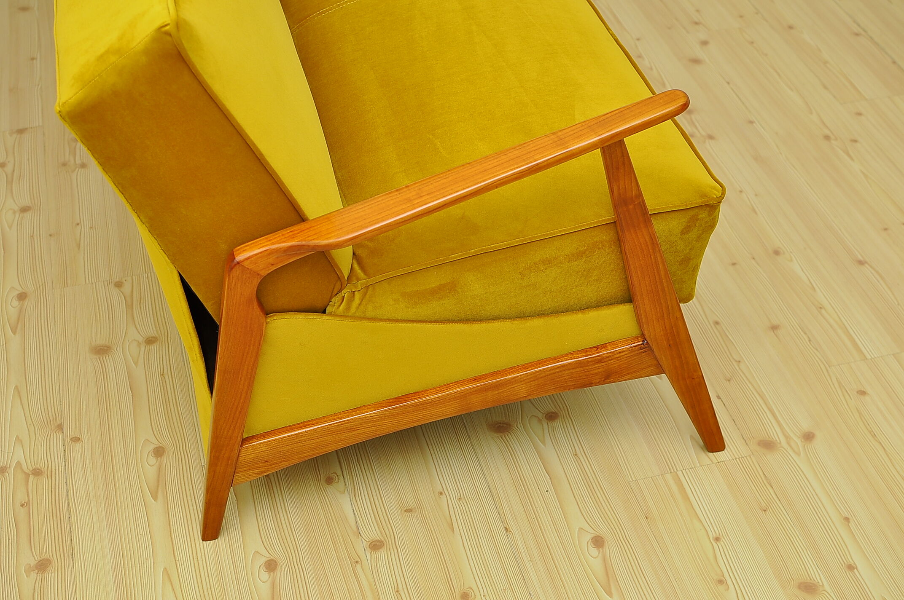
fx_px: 1317
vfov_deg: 25.7
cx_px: 452
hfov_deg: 37.9
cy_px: 300
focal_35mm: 52
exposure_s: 1/200
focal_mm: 35
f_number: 4
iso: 200
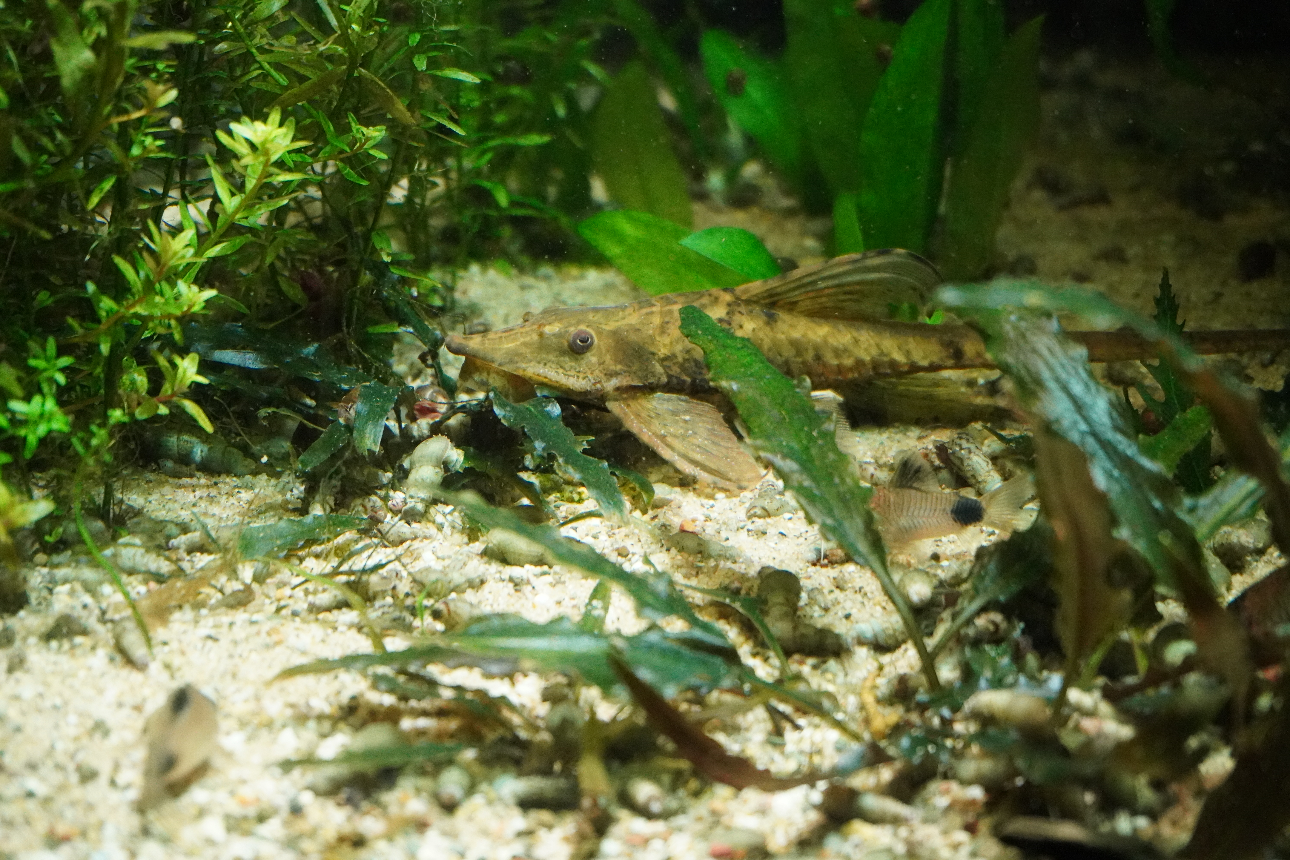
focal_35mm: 75
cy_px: 430
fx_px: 2687
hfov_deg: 27.0
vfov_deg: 18.2
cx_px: 645
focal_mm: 50
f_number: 5.6
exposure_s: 1/125
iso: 6400
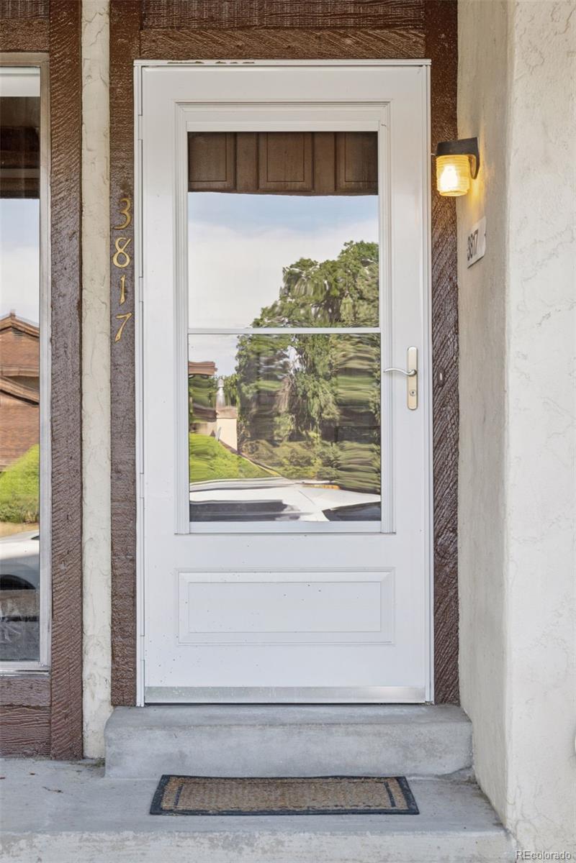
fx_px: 1512
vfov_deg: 31.9
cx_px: 288
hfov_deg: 21.6
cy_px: 432
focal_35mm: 63
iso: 400
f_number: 9
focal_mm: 63
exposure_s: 1/80
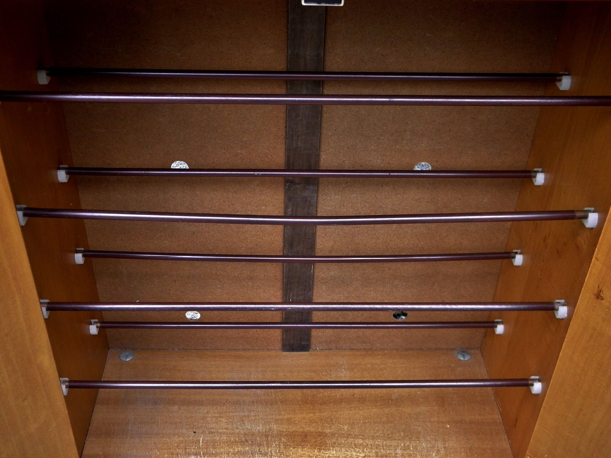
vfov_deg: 36.8
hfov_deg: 47.9
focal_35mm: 39
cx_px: 306
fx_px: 688
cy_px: 229
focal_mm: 7.1
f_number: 3.8
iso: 200
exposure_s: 1/30
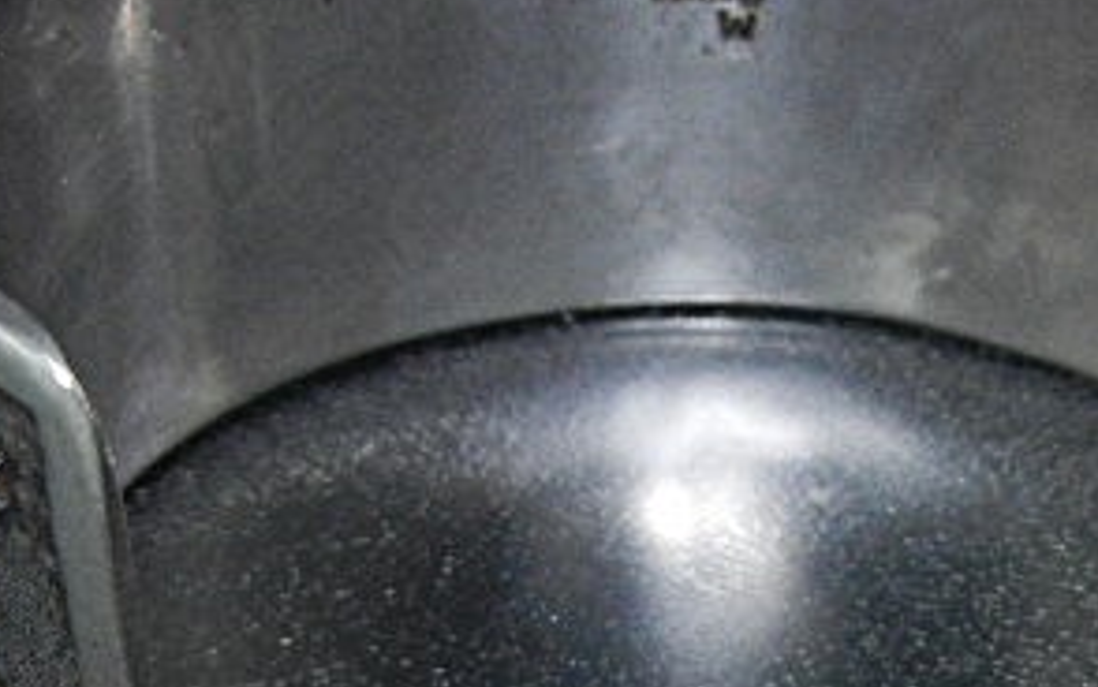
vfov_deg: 14.5
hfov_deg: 22.9
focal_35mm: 90
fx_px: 2694
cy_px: 388
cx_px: 725
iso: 734
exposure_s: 1/30
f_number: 7.4
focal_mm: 7.1
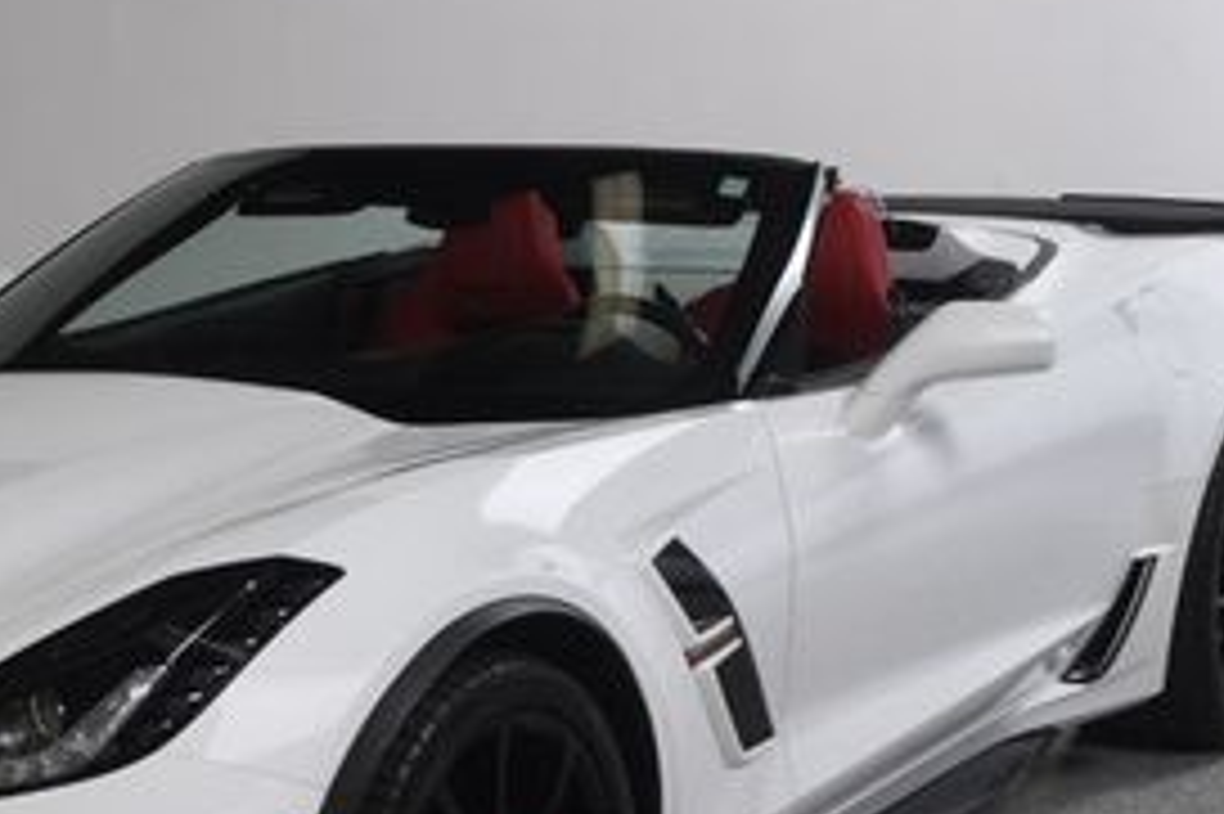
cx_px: 202
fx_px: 2718
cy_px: 603
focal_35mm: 80
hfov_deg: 24.9
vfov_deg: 17.0
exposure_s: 1/160
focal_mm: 23
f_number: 13
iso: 100
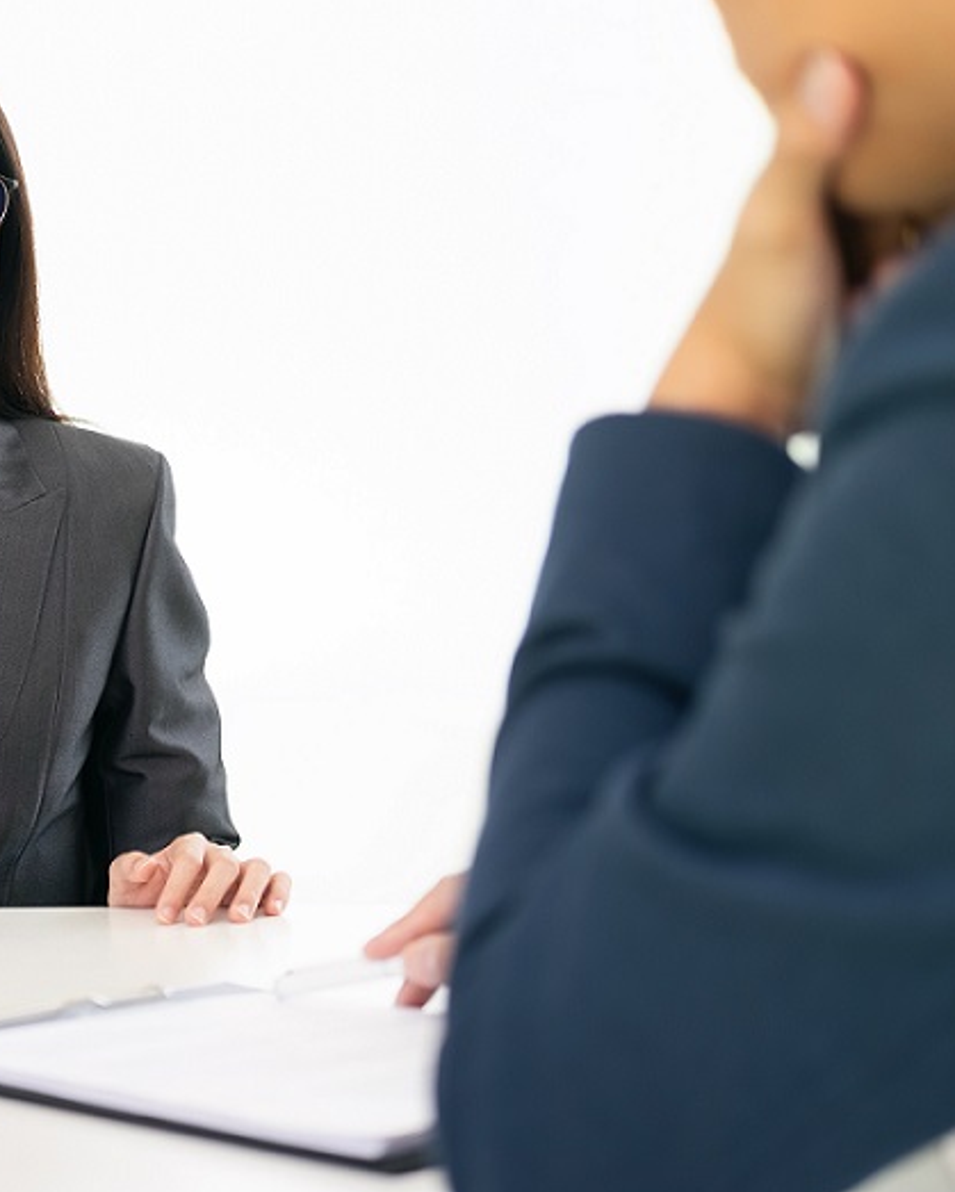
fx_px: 2683
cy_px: 602
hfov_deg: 19.9
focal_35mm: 76
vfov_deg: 25.1
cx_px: 148
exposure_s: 1/250
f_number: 2
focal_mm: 35
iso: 200
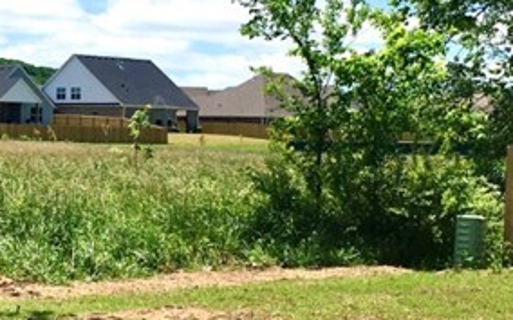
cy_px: 213
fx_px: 1551
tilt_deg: -0.2
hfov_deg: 18.6
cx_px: 121
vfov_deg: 11.8
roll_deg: -1.1
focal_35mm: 111
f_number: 2.2
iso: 25
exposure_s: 1/1876
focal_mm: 4.15
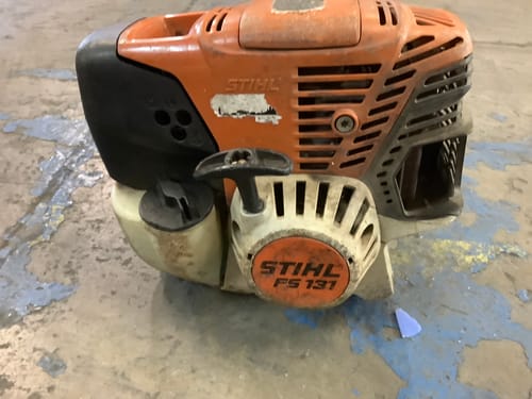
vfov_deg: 45.4
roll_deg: -1.8
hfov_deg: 58.4
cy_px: 200
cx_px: 266
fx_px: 476
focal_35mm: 31
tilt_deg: -35.6
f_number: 2.4
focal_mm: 3.3
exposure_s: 1/25
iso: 500
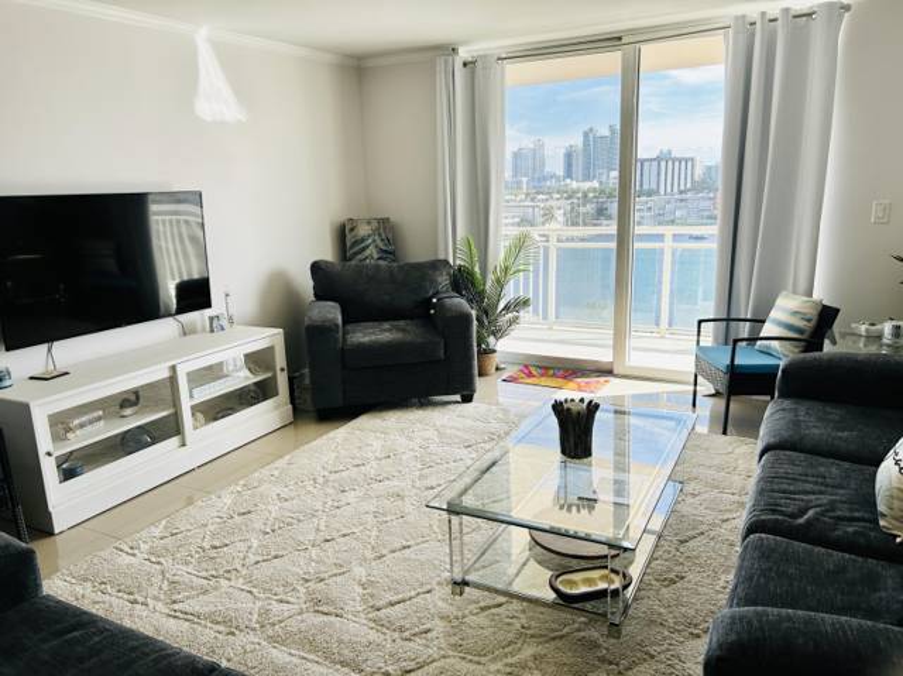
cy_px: 338
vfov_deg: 53.0
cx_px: 452
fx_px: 678
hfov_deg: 67.3
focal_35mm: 26
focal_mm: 5.7
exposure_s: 1/331
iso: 50
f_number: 1.5
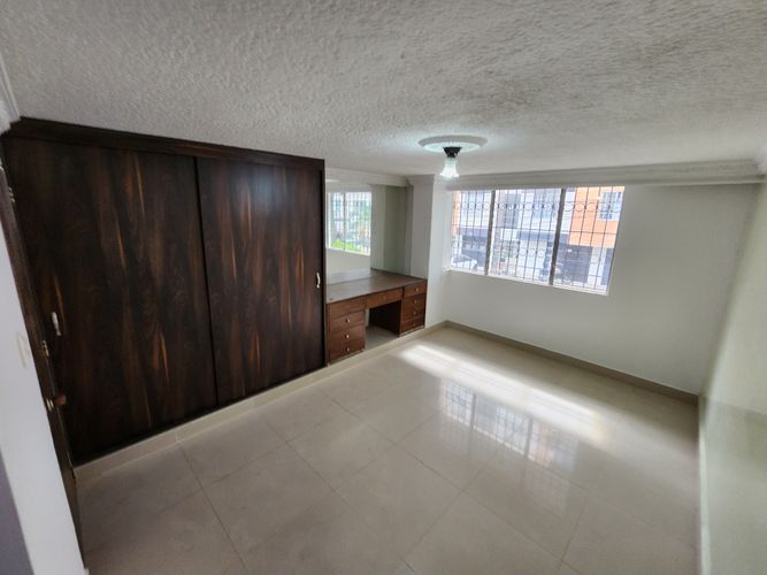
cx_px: 384
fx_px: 288
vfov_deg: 89.9
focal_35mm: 13
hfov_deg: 106.2
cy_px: 288
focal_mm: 2.2
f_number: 2.2
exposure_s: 1/60
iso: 100
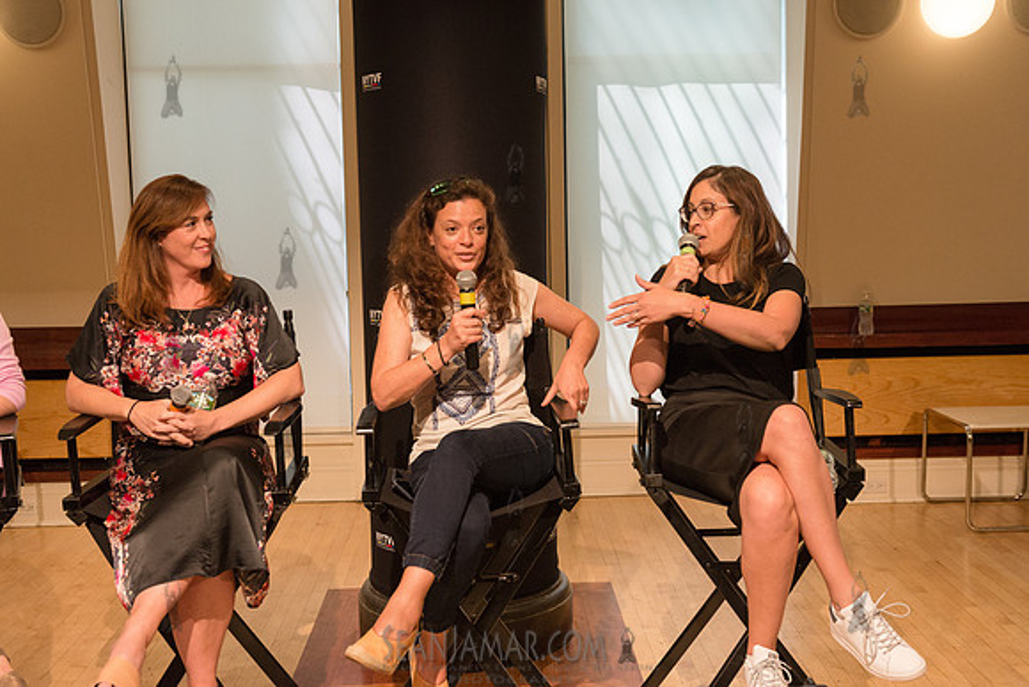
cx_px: 514
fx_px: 1258
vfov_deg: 30.5
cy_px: 344
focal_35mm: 44
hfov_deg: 44.5
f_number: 4
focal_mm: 44
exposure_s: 1/400
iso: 2500
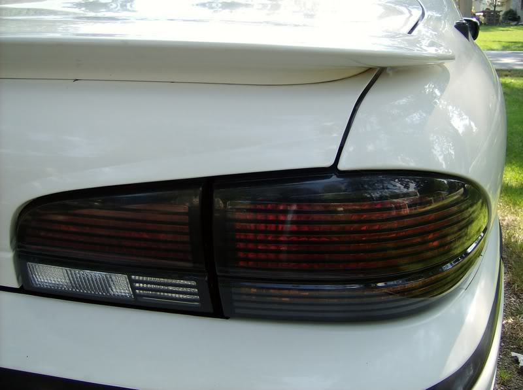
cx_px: 262
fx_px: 543
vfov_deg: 39.5
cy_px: 195
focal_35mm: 36
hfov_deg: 51.5
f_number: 2.8
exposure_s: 1/295
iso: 100
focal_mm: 6
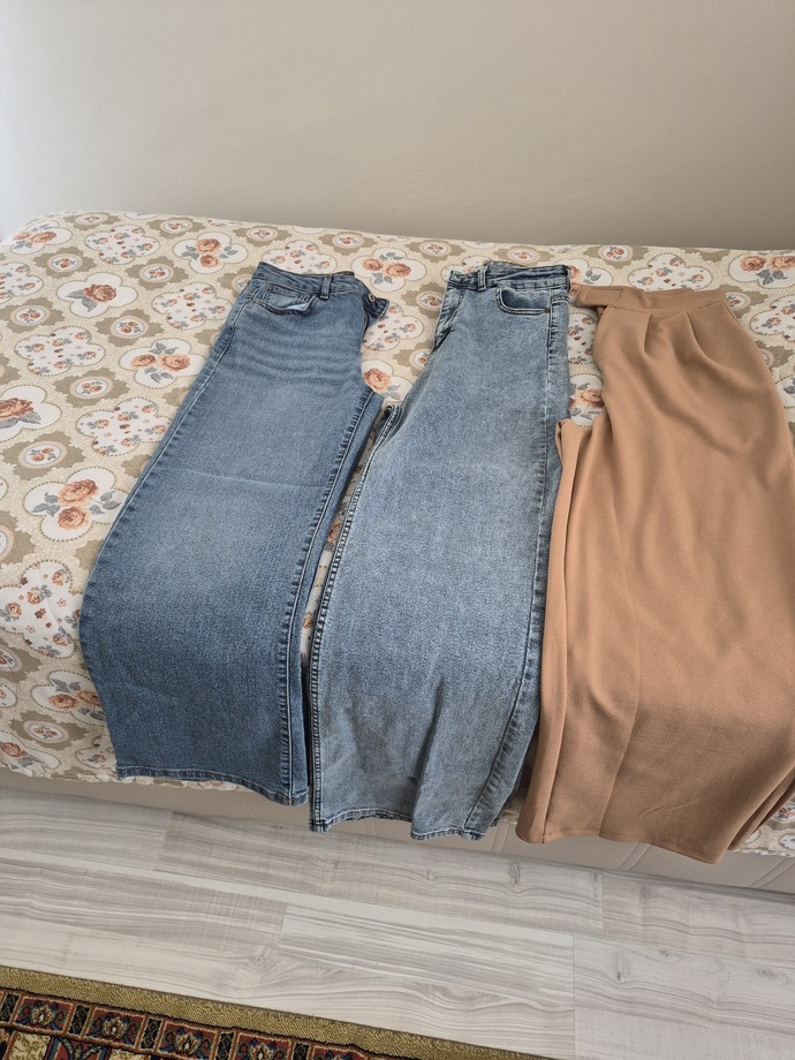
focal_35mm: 23
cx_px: 398
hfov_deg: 58.9
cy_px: 530
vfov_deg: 73.9
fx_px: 704
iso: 400
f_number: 1.8
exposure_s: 1/100
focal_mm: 5.4
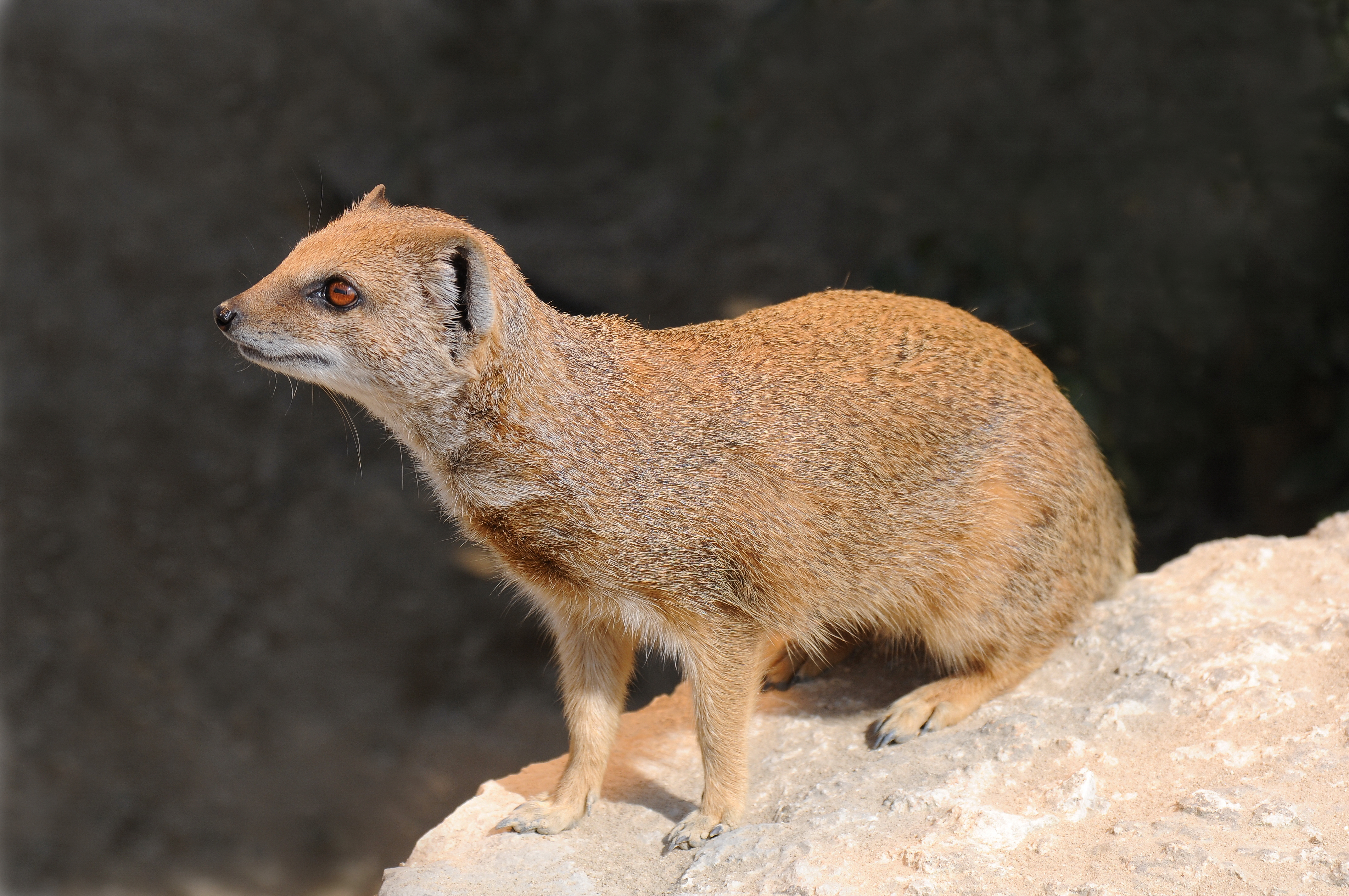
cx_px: 674
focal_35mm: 210
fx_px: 7860
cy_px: 448
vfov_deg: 6.5
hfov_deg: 9.8
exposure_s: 1/250
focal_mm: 140
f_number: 8
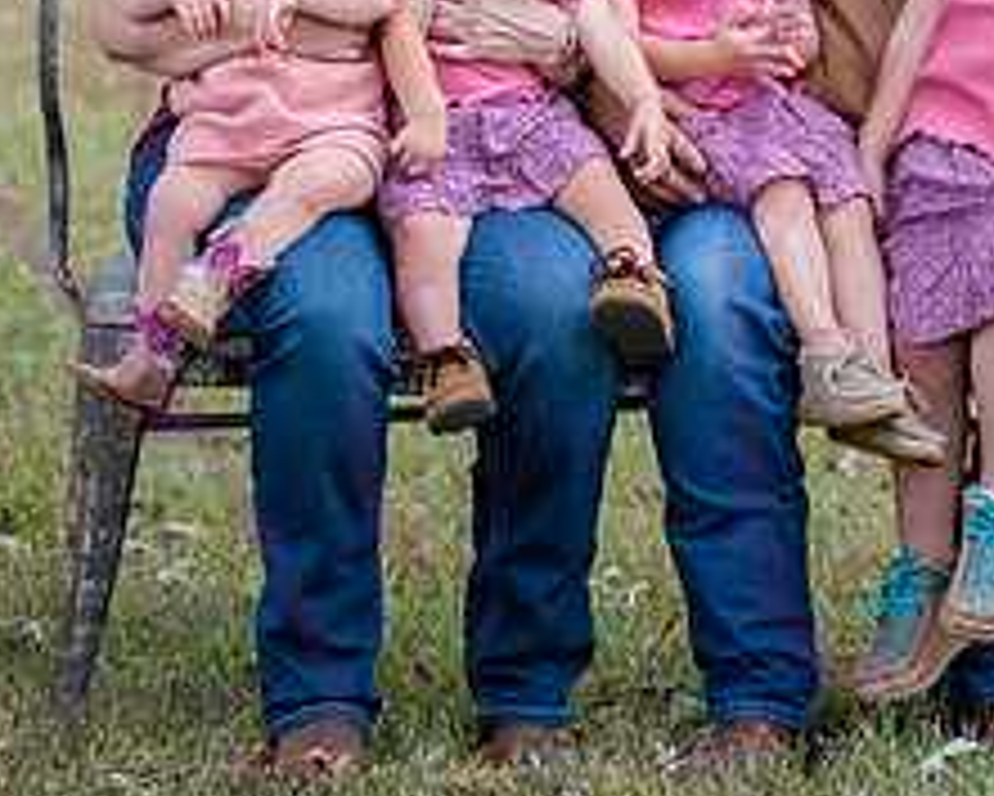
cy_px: -25
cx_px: 598
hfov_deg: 9.8
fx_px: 5798
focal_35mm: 197
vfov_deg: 7.8
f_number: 2.8
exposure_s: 1/640
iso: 400
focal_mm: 80
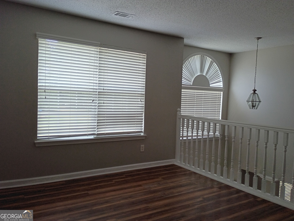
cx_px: 147
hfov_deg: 61.7
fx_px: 246
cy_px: 110
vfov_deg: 48.2
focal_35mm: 29
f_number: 1.8
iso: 178
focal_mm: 4.27
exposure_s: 1/60
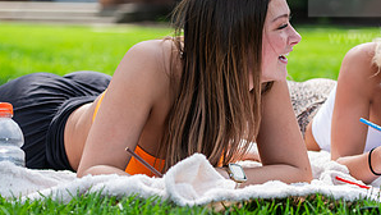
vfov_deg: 7.6
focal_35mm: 159
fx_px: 1607
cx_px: 270
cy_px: 65
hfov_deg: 13.5
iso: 100
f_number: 3.5
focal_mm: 78
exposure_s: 1/400
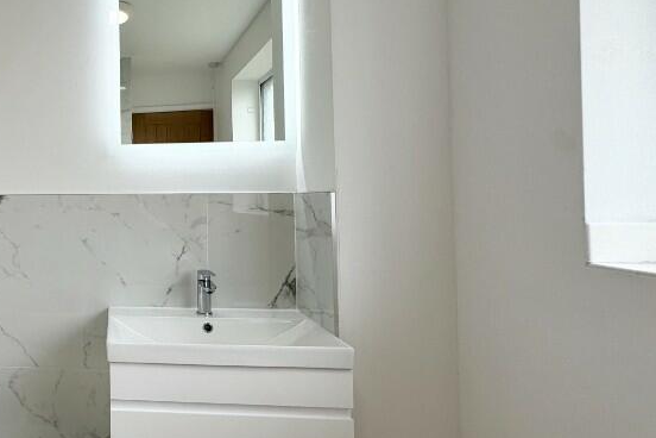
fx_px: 492
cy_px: 184
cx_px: 58
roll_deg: +0.1
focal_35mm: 27
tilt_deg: +2.0
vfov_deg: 47.8
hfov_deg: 57.3
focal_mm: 2.22
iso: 40
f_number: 2.2
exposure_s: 1/192
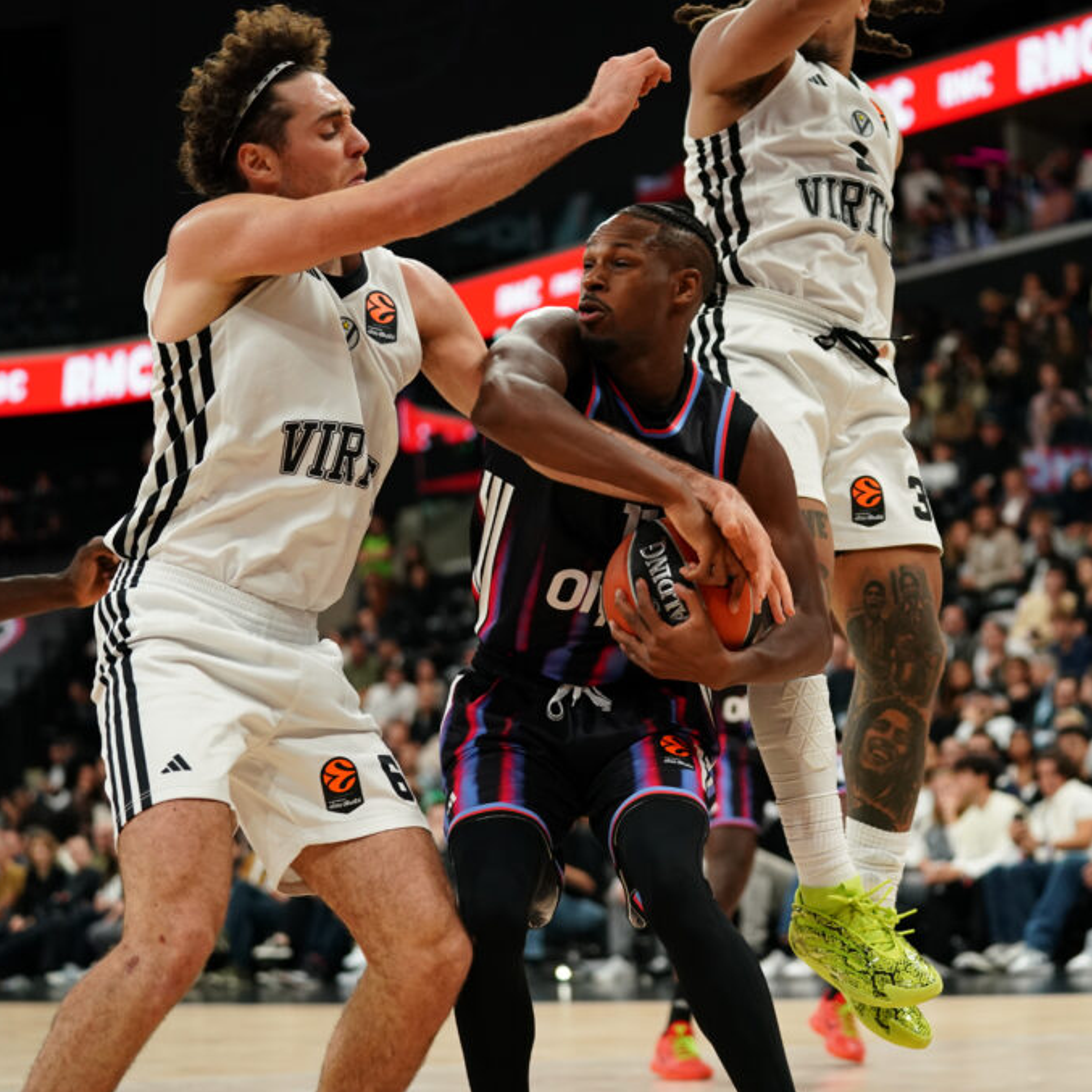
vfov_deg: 19.3
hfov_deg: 19.2
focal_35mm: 90
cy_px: 549
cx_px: 718
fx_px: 3212
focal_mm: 70
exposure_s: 1/1250
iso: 2000
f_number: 2.8
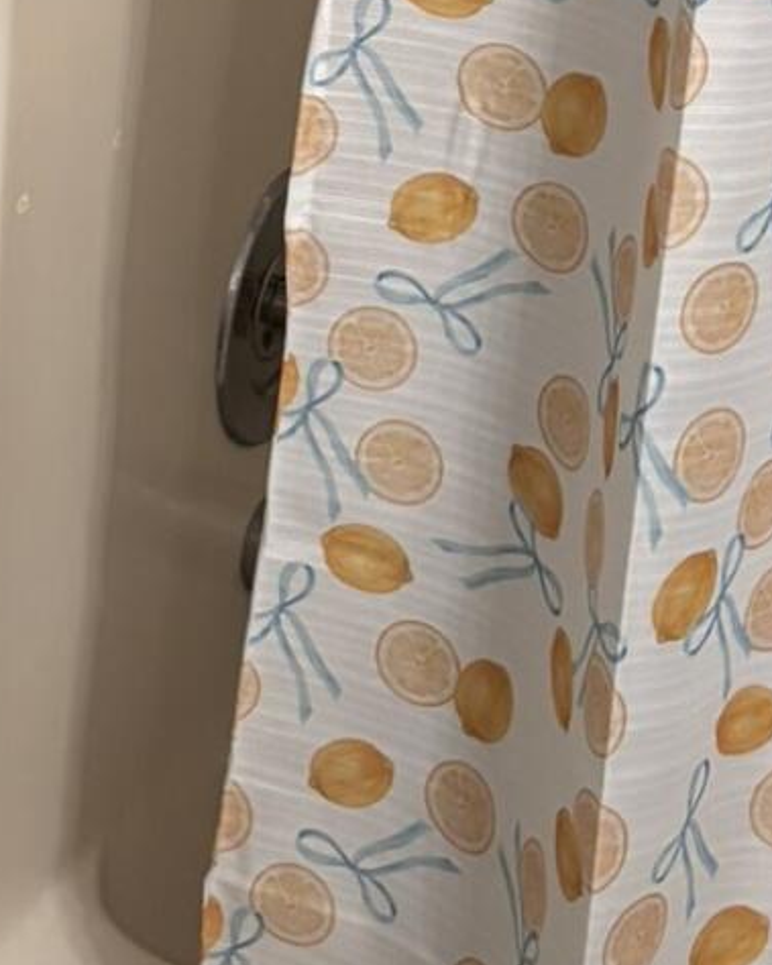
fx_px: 3057
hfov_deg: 13.8
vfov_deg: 16.1
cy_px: -566
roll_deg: -3.6
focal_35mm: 107
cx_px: -230
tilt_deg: -9.3
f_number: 1.6
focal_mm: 5.96
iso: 320
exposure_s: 1/60
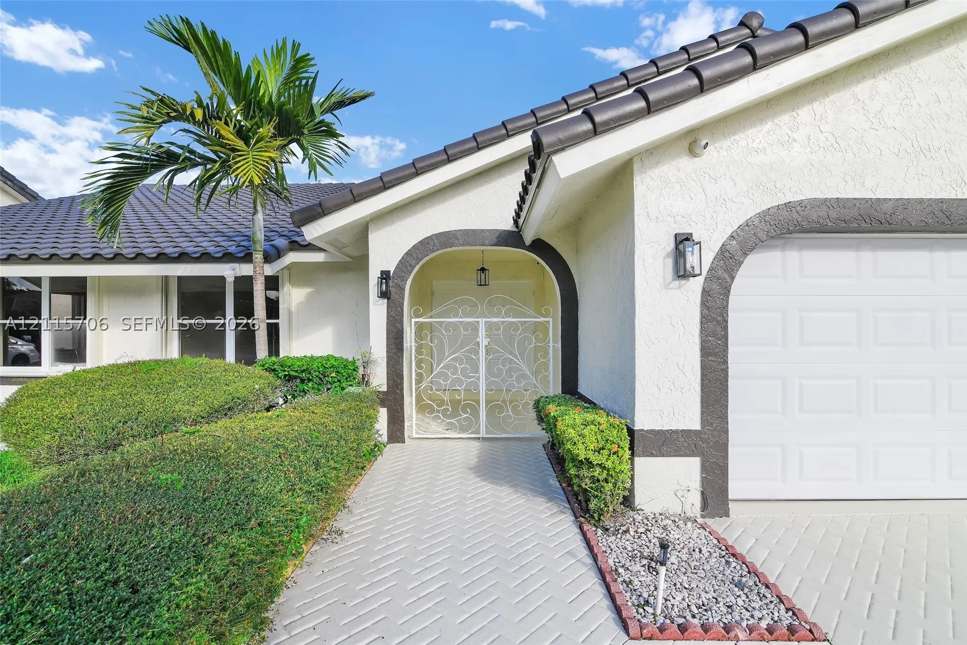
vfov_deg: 73.7
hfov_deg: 96.7
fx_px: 430
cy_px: 322
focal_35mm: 16
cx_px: 484
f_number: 11
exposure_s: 1/250
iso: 200
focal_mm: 16
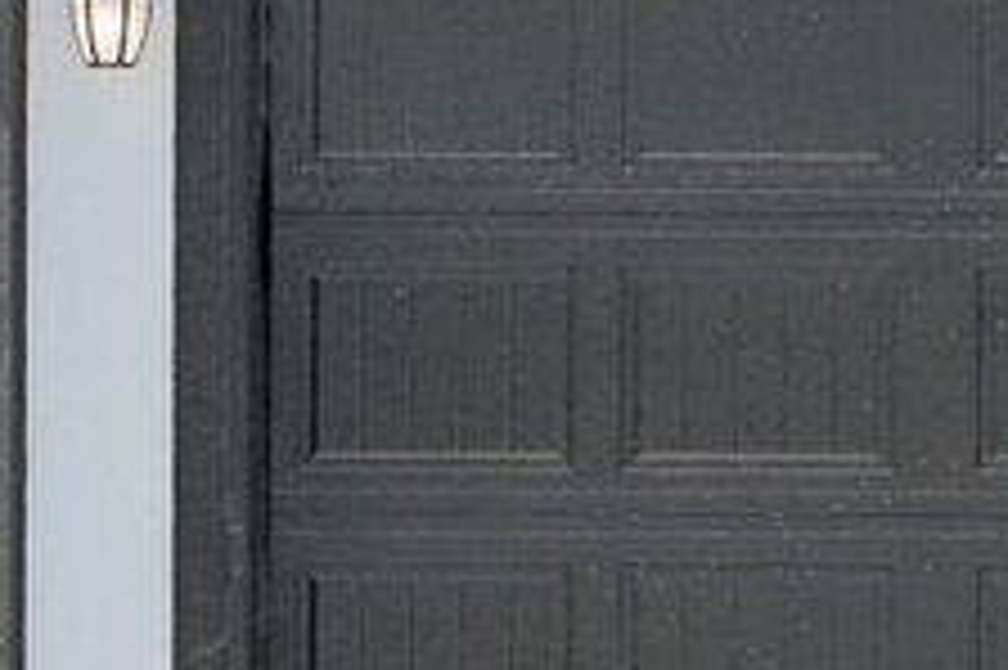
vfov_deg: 5.4
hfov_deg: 8.1
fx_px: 7079
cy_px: -274
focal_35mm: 253
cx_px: 828
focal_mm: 35
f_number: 9
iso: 200
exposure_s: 1/320
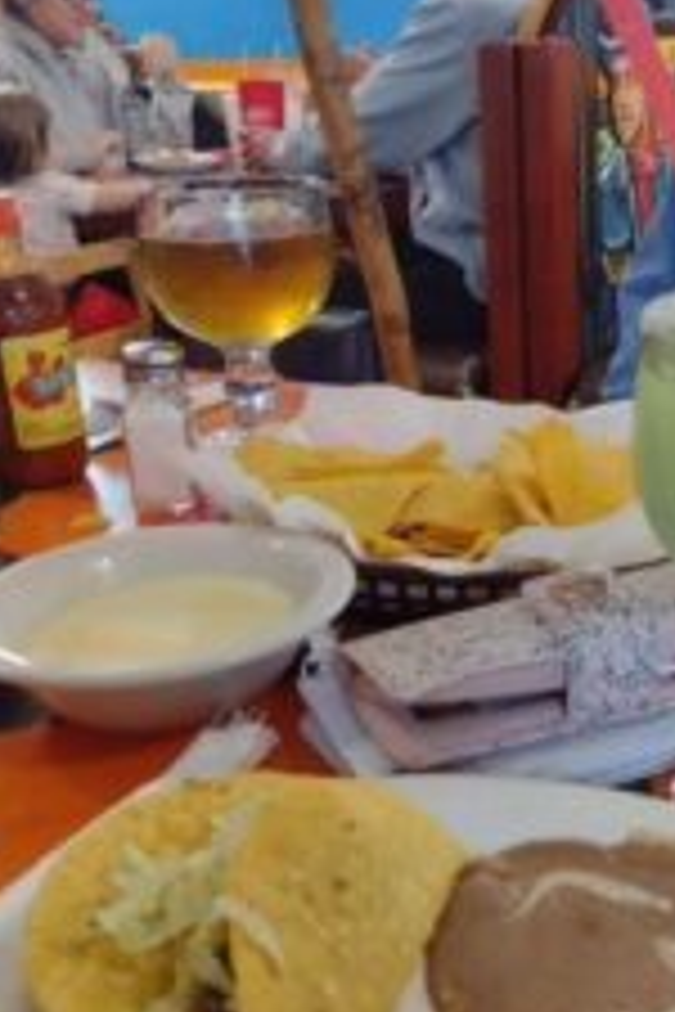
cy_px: 562
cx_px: 526
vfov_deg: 39.5
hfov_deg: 26.6
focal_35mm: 50
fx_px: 1406
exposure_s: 1/24
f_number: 1.7
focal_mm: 4.71
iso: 266
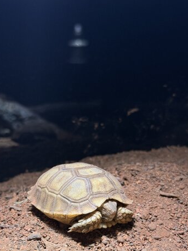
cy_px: 160
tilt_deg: -9.3
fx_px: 456
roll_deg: -1.0
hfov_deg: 23.3
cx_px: 81
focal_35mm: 63
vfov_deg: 30.6
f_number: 1.78
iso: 64
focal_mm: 6.76
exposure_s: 1/615
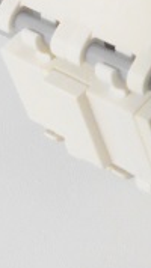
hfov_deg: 7.3
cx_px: 225
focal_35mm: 163
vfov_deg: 12.3
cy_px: -191
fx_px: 1161
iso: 80
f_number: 3.5
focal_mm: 4.6
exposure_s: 1/640
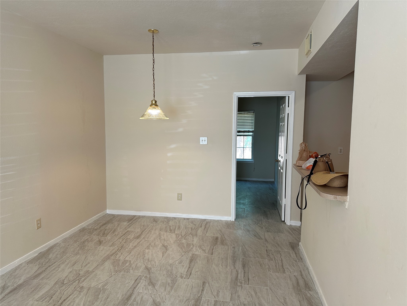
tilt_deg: -5.1
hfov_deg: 71.6
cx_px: 204
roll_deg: -0.1
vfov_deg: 56.8
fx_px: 282
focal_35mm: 24
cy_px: 153
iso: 125
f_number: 1.78
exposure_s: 1/120
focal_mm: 6.86
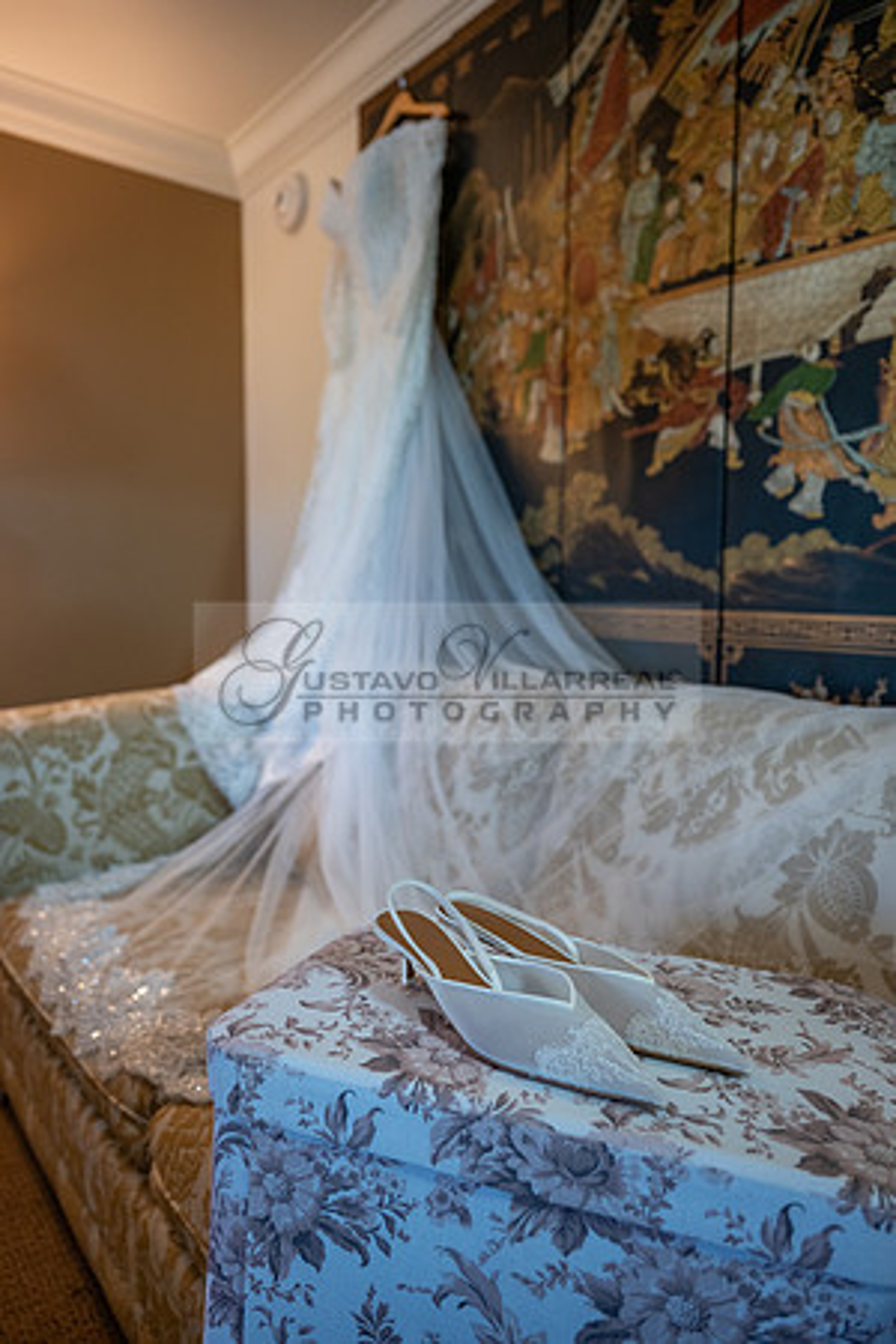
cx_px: 448
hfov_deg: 53.1
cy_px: 672
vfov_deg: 73.7
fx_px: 896
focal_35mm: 24
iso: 800
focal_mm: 24
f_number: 2.8
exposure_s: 1/200
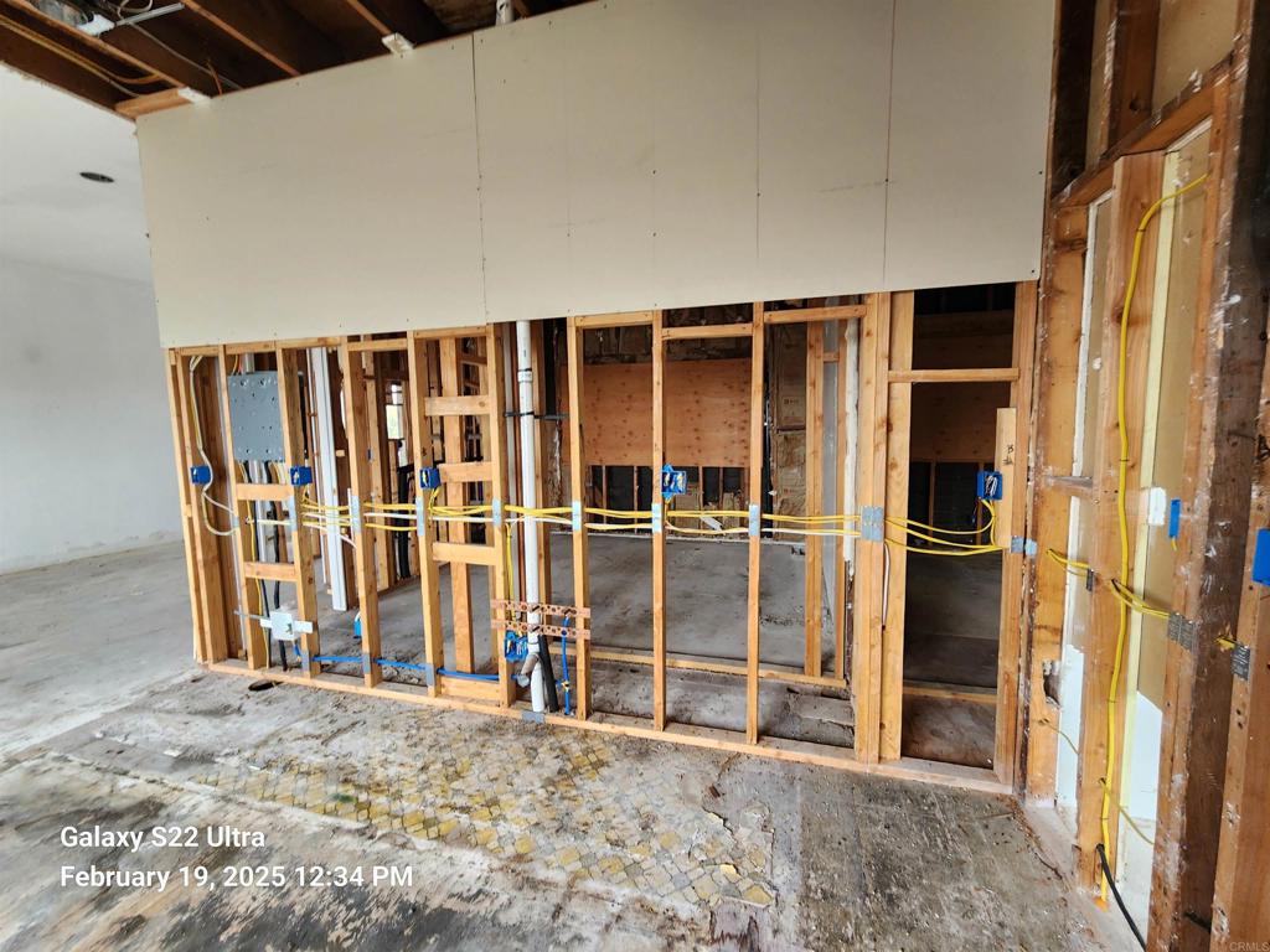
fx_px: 477
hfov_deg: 106.2
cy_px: 476
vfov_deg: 89.9
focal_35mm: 13
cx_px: 635
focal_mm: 2.2
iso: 100
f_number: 2.2
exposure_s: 1/60
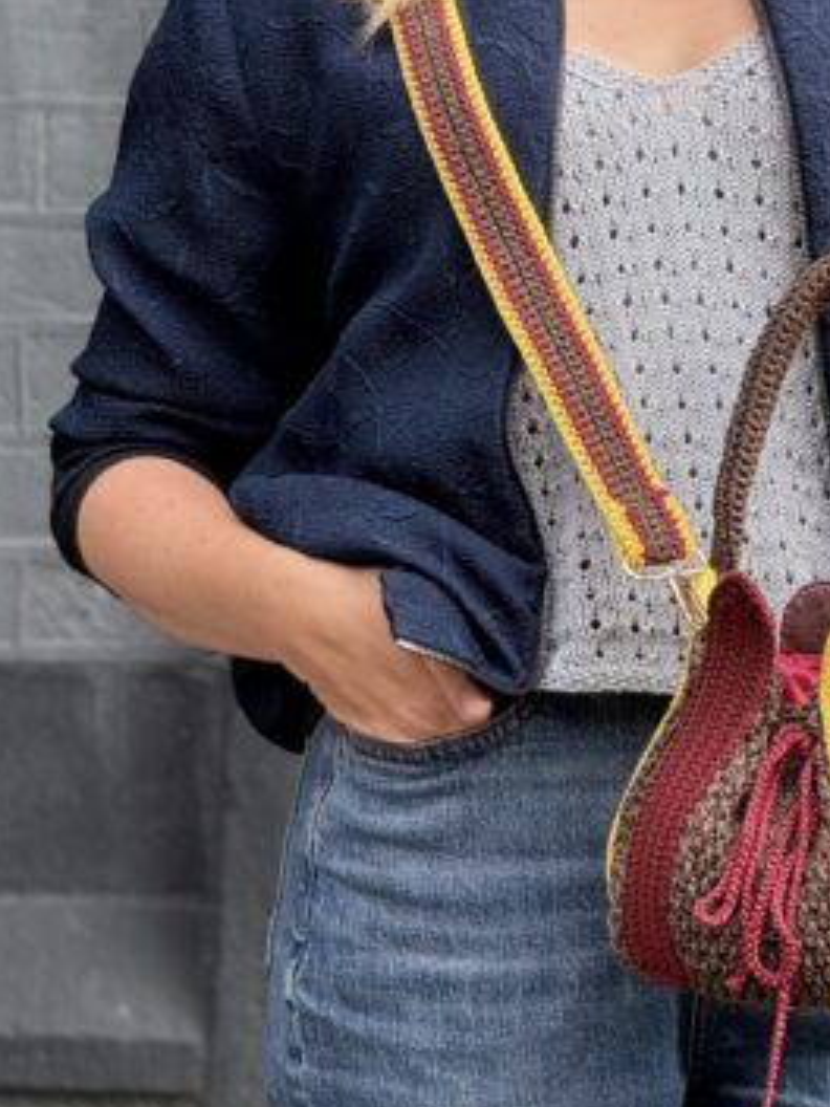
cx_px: 777
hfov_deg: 5.4
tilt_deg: +1.1
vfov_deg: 7.2
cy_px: 220
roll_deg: -2.7
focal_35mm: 273
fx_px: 8728
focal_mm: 15.66
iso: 50
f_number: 2.8
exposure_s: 1/155
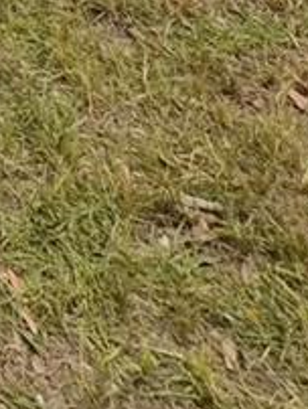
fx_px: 983
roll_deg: -1.7
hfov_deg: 12.1
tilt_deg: -5.1
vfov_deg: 15.7
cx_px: -535
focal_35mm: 83
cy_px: -506
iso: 20
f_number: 2.2
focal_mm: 2.22
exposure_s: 1/1368
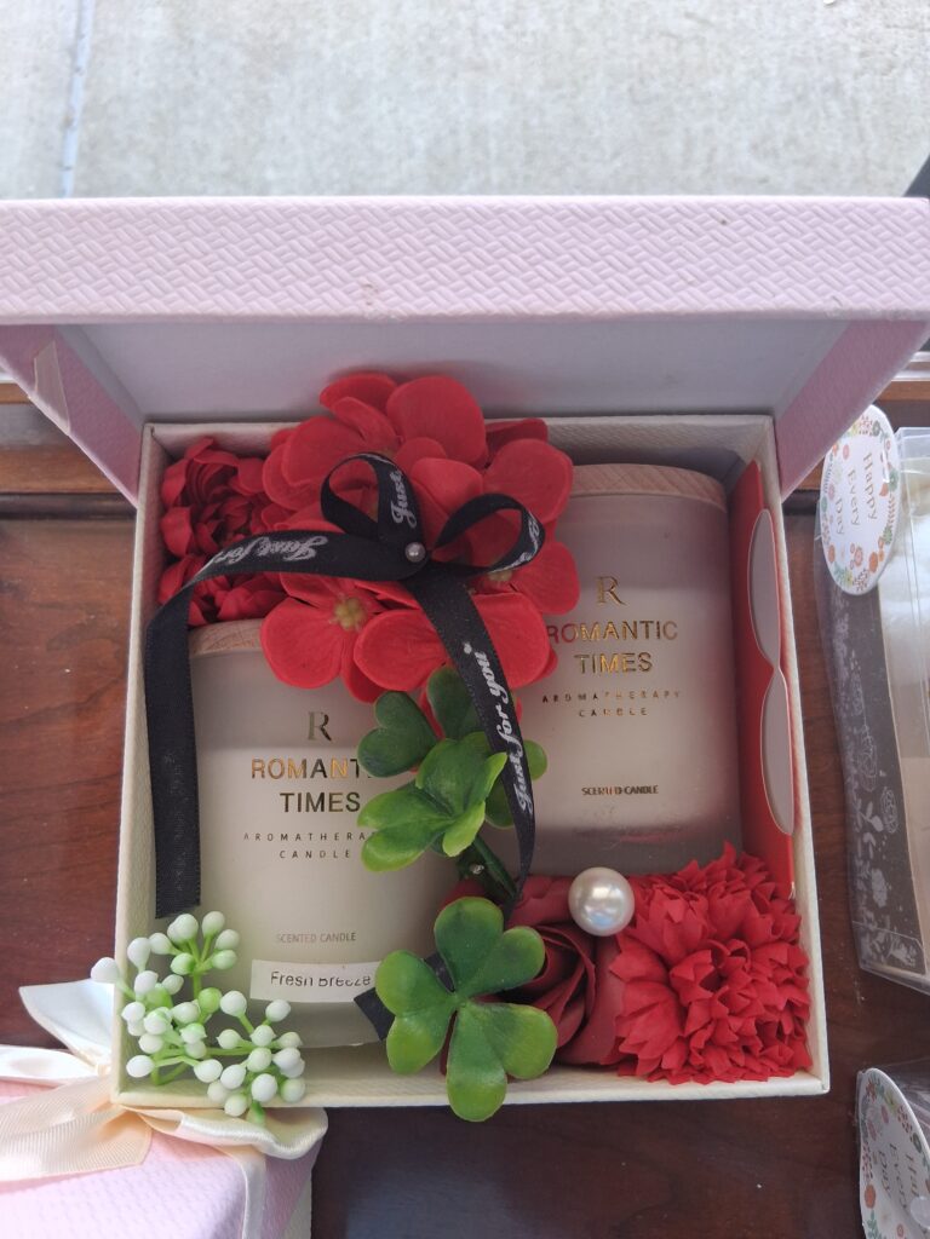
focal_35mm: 26
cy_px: 620
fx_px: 931
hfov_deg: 53.1
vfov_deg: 67.3
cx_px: 465
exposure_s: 1/100
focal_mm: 3.98
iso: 64
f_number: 1.8
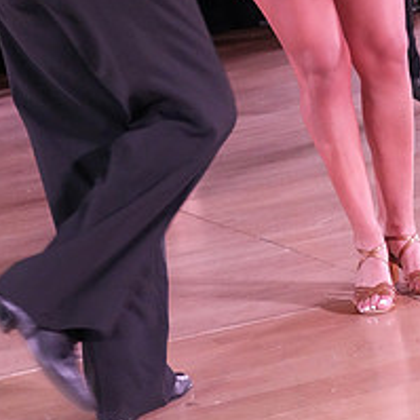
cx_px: 183
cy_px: -110
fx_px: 2004
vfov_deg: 11.7
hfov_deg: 12.0
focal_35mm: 146
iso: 8000
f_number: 7.1
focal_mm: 59
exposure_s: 1/250
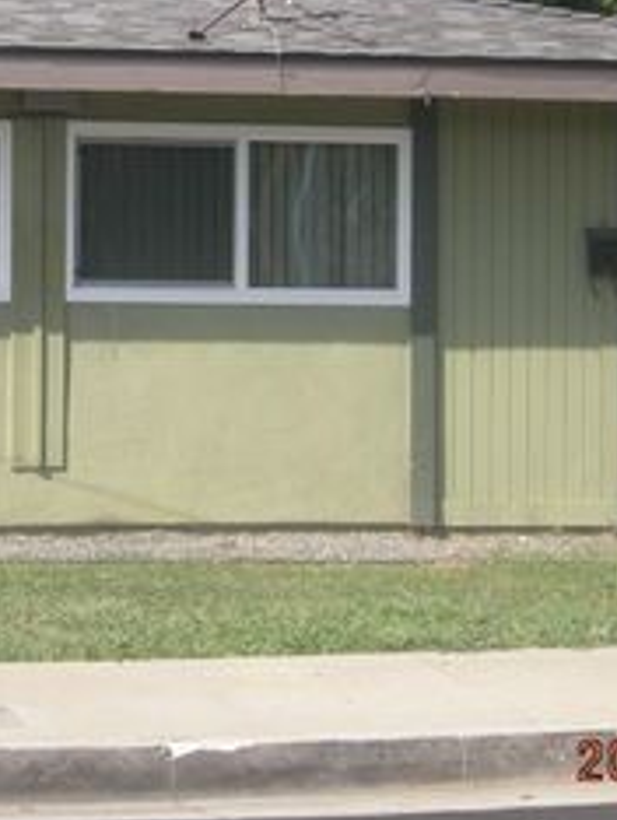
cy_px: 240
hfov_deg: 13.3
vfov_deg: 17.6
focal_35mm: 111
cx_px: 74
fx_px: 2633
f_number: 3.8
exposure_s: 1/379
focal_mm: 8.8
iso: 64
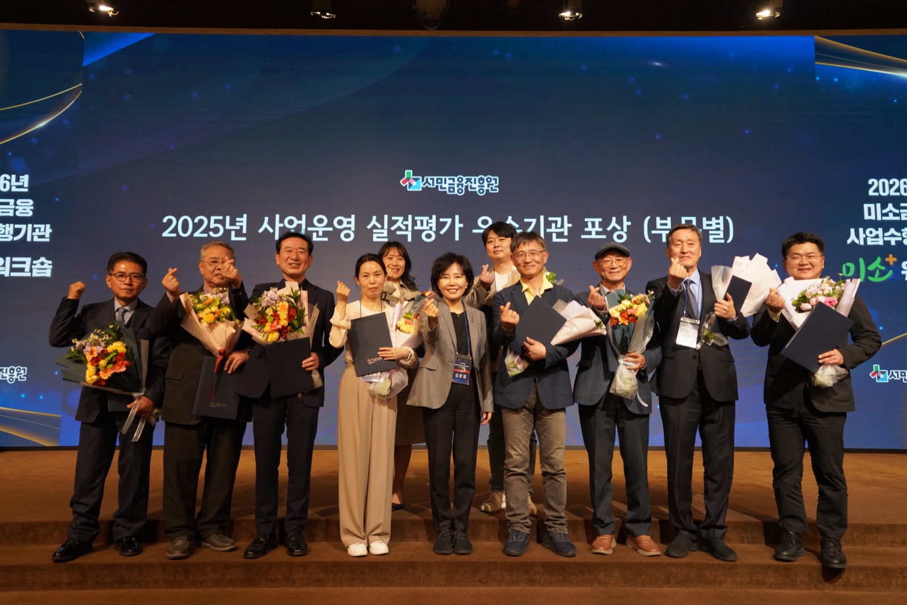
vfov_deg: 51.3
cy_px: 302
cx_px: 454
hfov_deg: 71.5
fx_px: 630
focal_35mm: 25
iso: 1250
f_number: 4
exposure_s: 1/160
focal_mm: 25
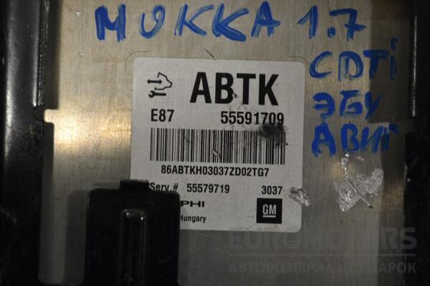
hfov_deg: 24.6
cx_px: 215
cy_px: 143
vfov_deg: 16.6
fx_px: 985
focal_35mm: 82
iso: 320
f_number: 5.6
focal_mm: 55
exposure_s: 1/125
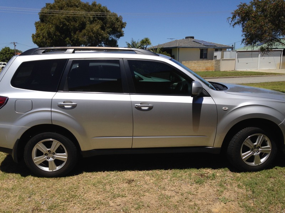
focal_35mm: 33
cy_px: 106
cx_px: 142
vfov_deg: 42.9
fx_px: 272
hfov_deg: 55.4
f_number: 2.4
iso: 50
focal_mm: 4.12
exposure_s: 1/2169
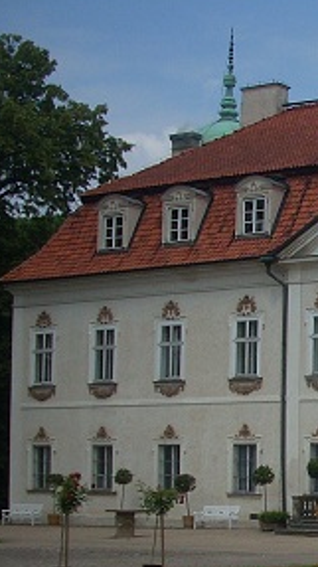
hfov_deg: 12.6
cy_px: 452
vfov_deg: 23.3
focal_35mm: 90
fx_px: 1352
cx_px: 510
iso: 64
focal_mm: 6.2
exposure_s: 1/420
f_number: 5.6
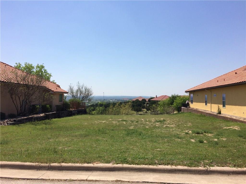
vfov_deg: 48.2
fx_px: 206
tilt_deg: +0.2
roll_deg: -1.3
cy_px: 92
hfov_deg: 61.7
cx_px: 123
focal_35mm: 29
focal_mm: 4.15
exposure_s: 1/3165
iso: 32
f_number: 2.2
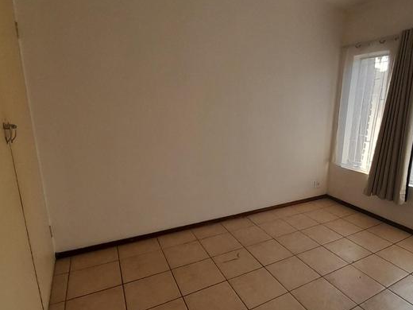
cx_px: 266
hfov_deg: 79.7
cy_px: 172
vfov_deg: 65.8
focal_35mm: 20
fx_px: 239
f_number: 2.2
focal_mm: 1.13
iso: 50
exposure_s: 1/100
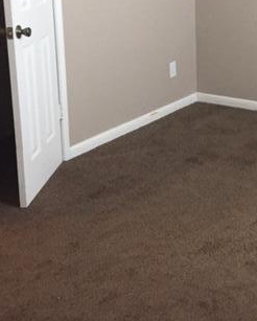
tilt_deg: -10.7
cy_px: 54
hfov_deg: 25.0
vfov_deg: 31.0
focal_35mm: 59
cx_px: 233
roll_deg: +1.1
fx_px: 560
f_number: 2.2
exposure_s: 1/15
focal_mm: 4.15
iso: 250
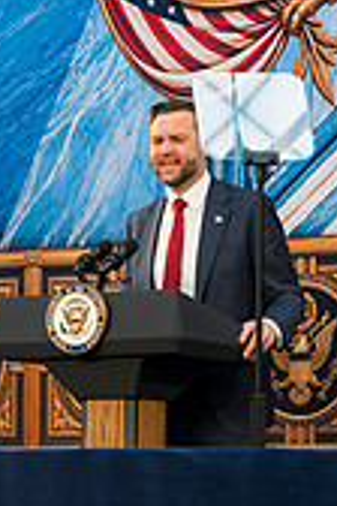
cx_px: 162
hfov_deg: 5.2
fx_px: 3721
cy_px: 331
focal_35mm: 265
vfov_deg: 7.8
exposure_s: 1/160
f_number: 4
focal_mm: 99
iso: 500
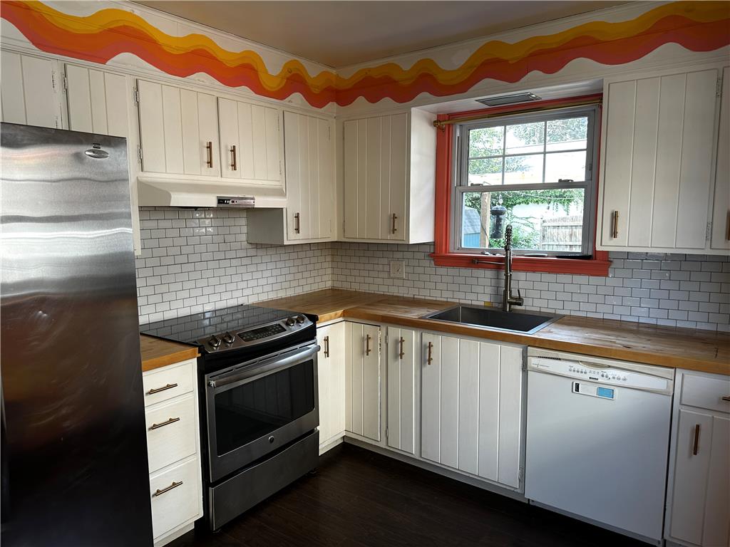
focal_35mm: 24
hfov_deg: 71.6
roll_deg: +0.2
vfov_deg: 56.8
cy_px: 274
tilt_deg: -7.1
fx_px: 506
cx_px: 365
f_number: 1.78
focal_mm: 6.86
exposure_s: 1/121
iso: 80
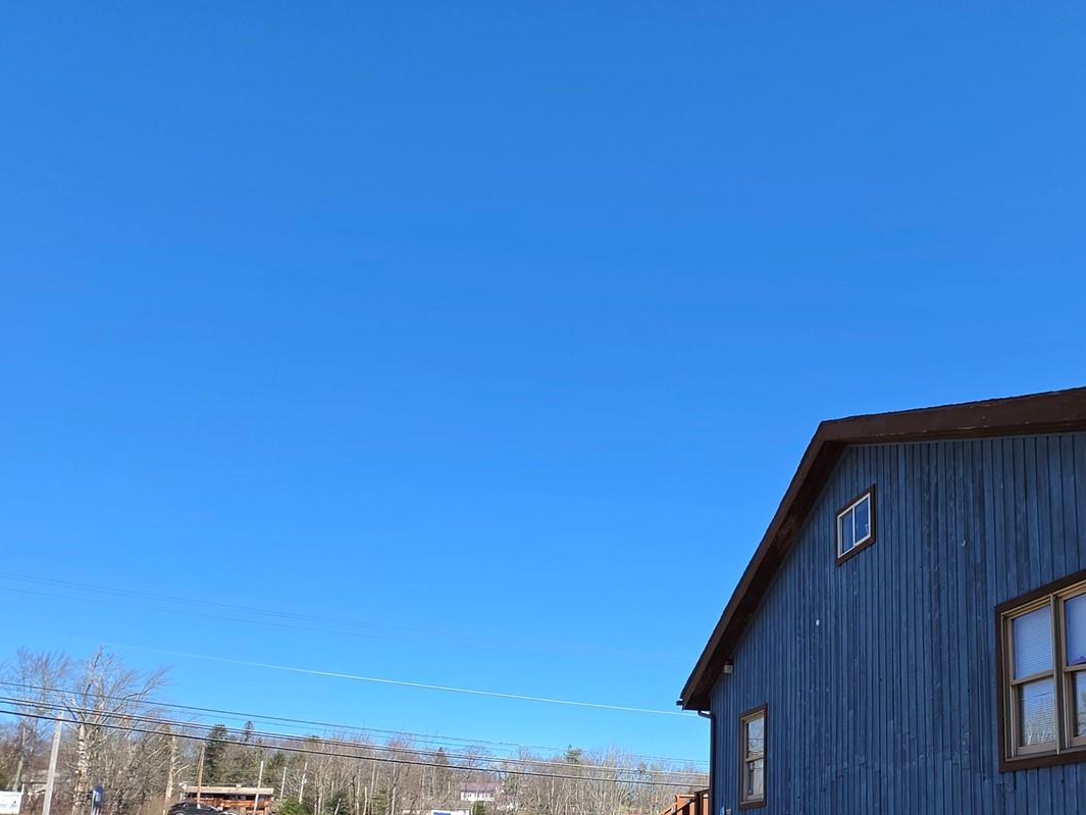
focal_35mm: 25
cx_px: 917
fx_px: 784
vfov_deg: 49.0
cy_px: 734
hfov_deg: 61.6
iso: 32
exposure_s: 1/1033
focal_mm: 2.2
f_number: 1.9
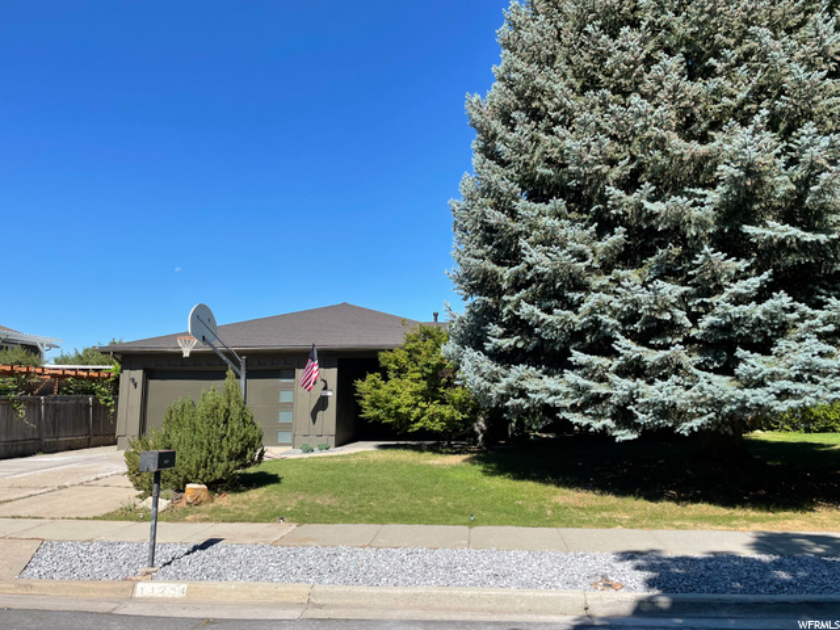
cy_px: 315
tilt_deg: +8.4
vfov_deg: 53.1
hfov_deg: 67.3
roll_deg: +0.2
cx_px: 420
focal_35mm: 26
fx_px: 631
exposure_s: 1/2817
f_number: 1.6
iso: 32
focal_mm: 4.2
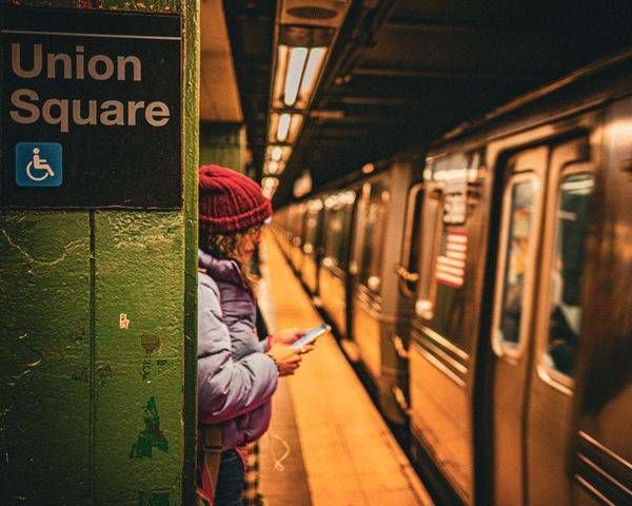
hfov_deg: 41.5
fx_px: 824
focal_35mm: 44
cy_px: 224
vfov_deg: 34.1
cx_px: 415
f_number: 1.8
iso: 64
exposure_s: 1/50
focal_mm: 35
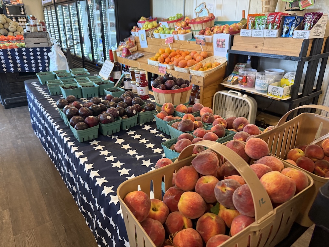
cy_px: 124
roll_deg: +0.4
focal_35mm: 24
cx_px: 164
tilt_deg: -24.5
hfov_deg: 71.6
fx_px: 228
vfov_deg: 56.8
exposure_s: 1/60
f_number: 1.78
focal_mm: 6.76
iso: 320
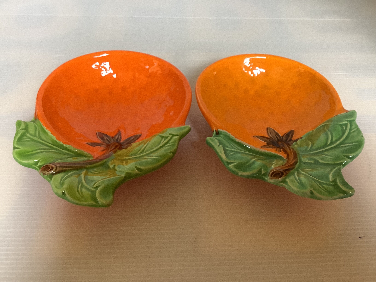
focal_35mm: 31
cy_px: 141
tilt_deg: -45.0
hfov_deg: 58.4
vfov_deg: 45.4
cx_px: 188
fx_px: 337
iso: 160
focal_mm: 3.3
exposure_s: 1/60
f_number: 2.4
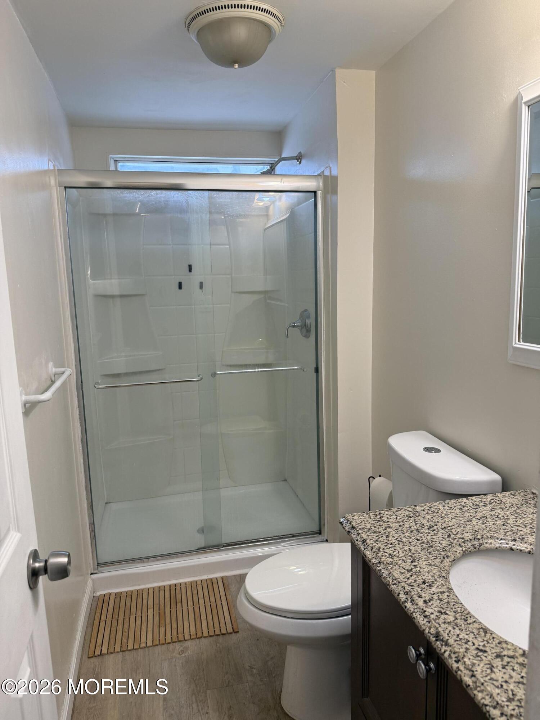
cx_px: 270
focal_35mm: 24
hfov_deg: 56.8
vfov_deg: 71.6
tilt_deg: -8.0
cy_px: 360
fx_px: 499
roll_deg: +0.3
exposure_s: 1/120
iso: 125
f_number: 1.78
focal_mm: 6.76
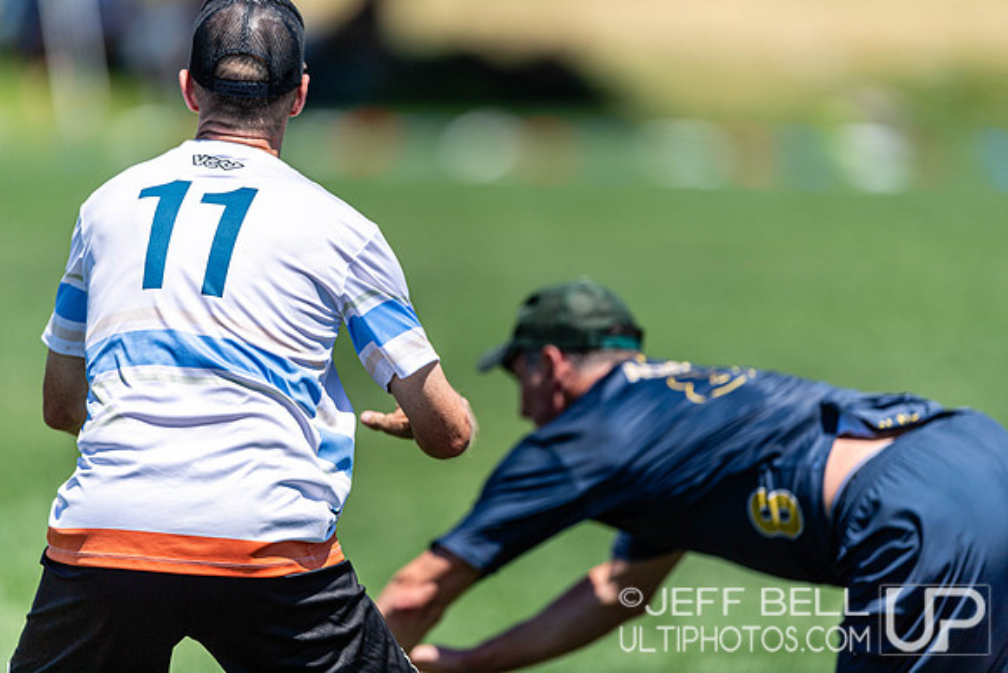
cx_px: 504
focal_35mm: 400
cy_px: 336
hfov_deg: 5.2
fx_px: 11202
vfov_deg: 3.4
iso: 100
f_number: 2.8
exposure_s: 1/2500
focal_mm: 400
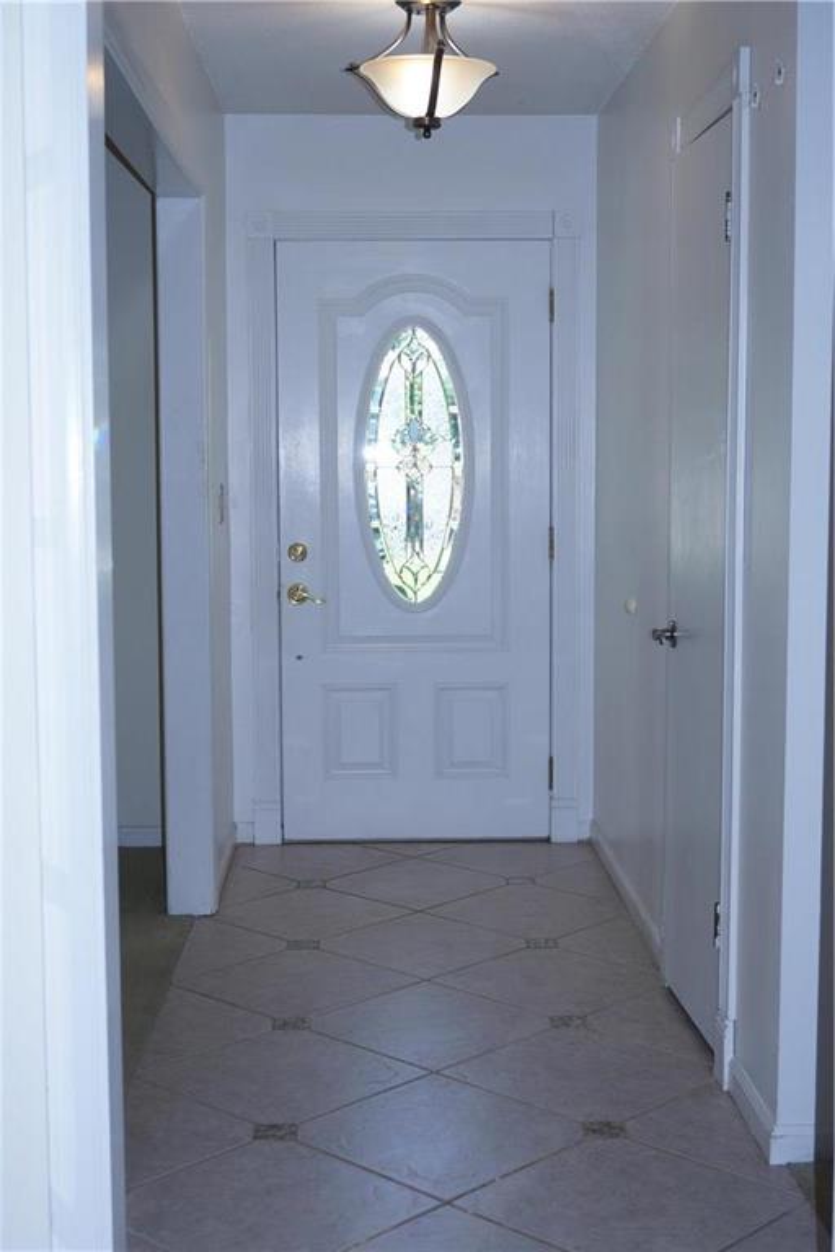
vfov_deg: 43.6
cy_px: 626
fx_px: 1566
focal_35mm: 45
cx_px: 418
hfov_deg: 29.9
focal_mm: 30
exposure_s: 1/60
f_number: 4.5
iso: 100
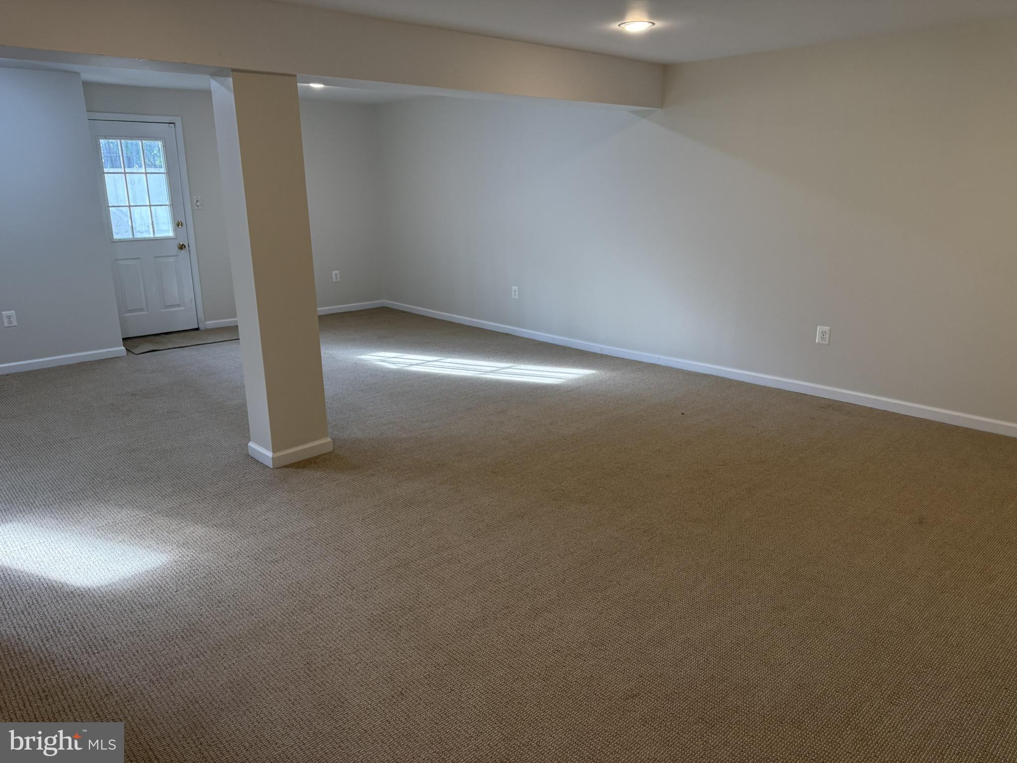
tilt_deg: -14.5
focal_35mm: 24
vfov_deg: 56.8
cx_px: 508
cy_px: 382
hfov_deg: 71.6
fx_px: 705
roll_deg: +0.3
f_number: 1.78
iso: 200
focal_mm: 6.76
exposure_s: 1/225
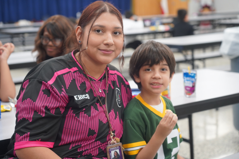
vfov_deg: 18.9
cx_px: 120
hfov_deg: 28.1
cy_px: 80
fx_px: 478
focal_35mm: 72
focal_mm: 72
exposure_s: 1/160
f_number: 4
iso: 1600
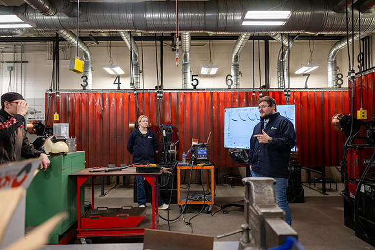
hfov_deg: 71.0
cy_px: 125
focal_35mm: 25
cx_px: 188
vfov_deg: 50.9
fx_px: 263
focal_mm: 24
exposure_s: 1/100
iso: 320
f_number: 2.8
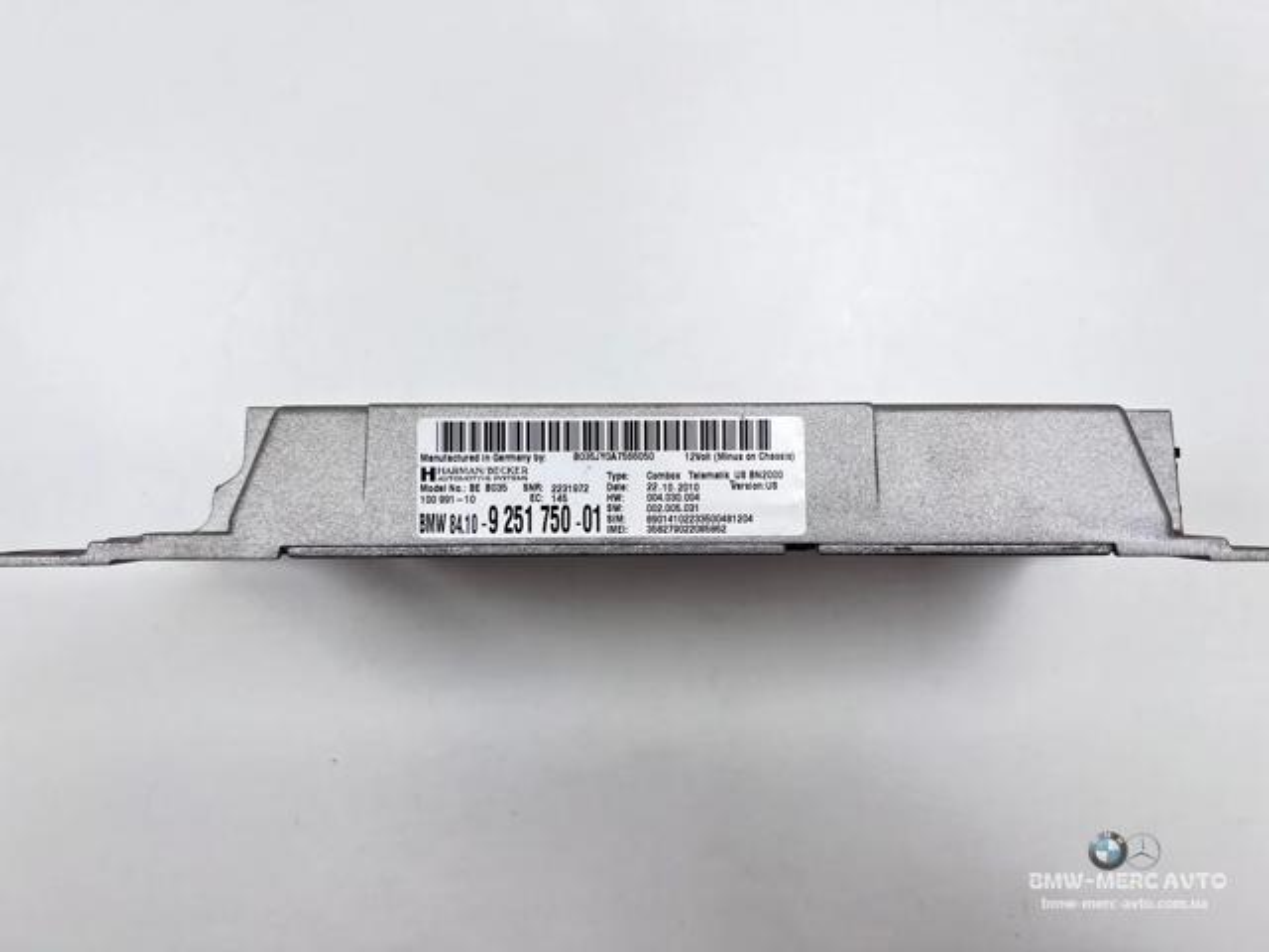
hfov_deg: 67.3
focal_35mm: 26
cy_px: 476
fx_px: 953
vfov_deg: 53.1
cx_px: 634
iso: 40
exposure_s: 1/244
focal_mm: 5.7
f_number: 1.5
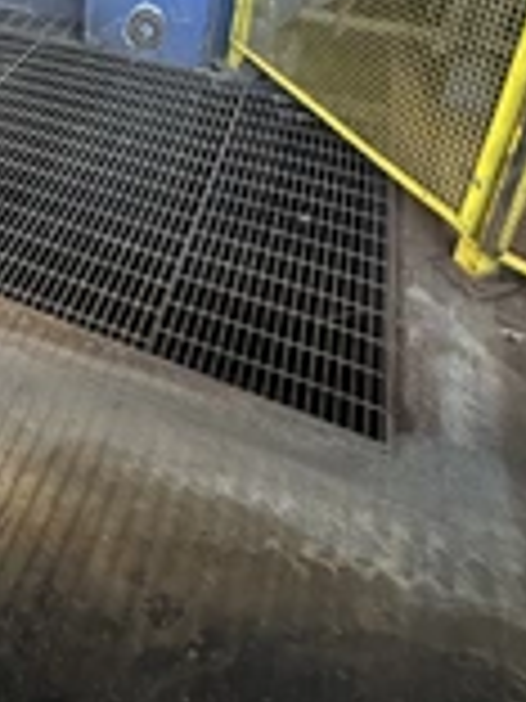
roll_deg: +1.4
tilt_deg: -25.1
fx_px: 729
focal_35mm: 36
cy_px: 32
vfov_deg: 45.0
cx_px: -18
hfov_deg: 35.3
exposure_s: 1/34
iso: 1600
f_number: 2.2
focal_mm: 2.22
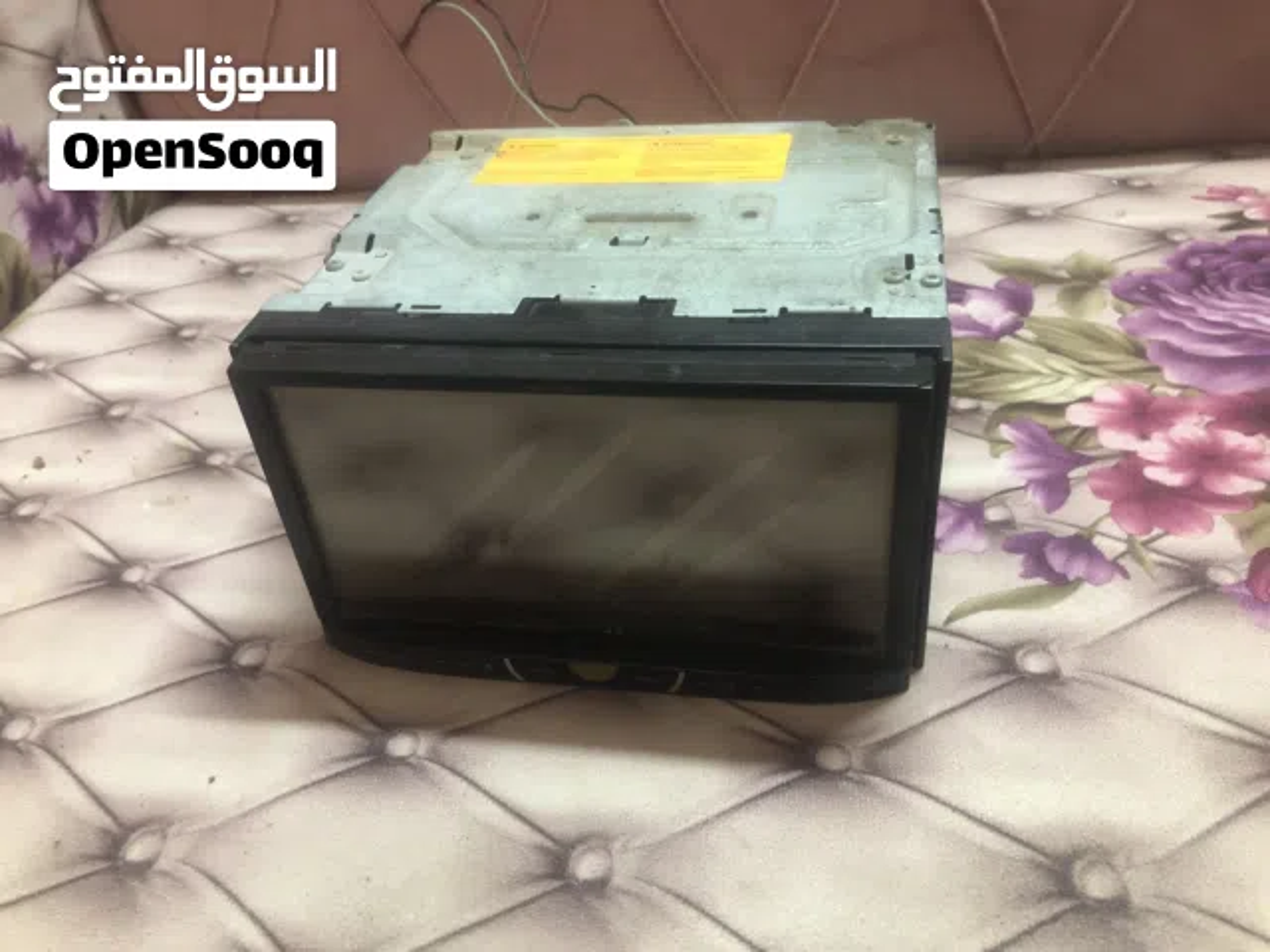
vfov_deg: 49.7
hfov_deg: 63.4
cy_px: 476
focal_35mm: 28
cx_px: 635
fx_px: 1027
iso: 100
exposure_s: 1/6
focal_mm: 4
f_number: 1.8
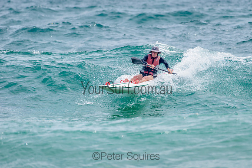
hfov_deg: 3.4
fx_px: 4289
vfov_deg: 2.2
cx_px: 154
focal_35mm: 613
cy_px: 65
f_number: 5.6
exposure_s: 1/2000
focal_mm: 500
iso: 220
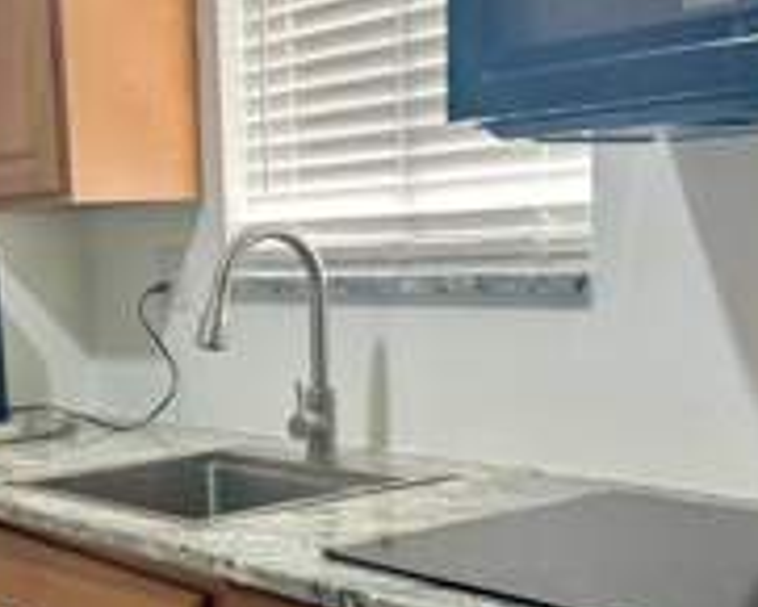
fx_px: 1392
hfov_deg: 29.7
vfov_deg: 24.5
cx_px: 147
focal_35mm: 62
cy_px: 408
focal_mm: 6.76
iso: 200
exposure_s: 1/120
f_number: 1.78
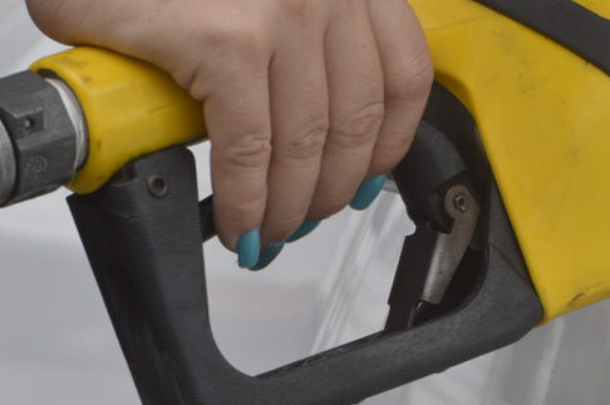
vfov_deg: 3.9
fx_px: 5891
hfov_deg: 5.9
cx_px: 572
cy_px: 38
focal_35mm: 348
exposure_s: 1/200
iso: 400
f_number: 13
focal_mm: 110
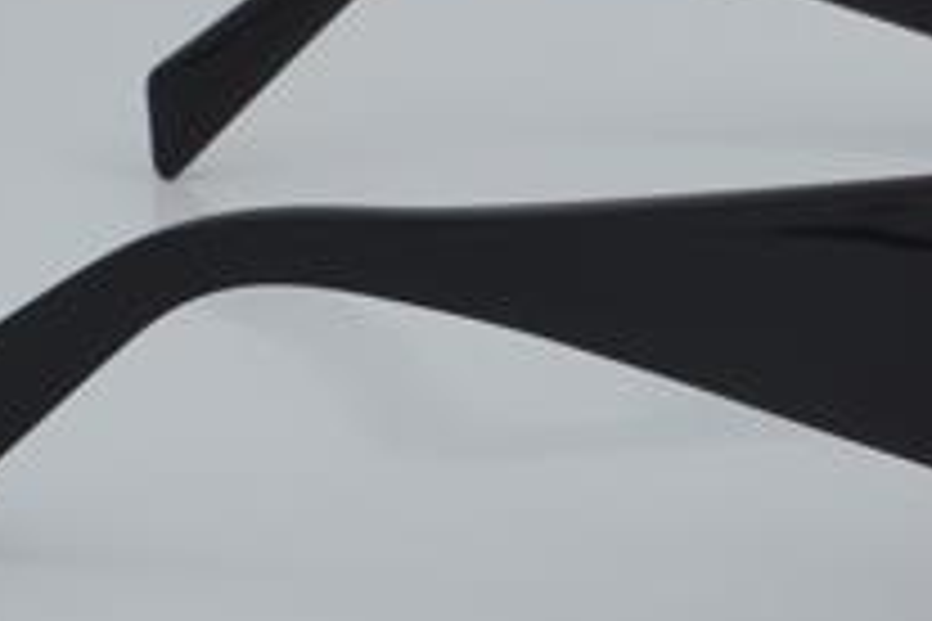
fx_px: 3754
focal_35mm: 145
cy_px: 243
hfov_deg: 14.1
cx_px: 725
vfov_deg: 9.5
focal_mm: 50
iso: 100
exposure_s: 1/4
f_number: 32
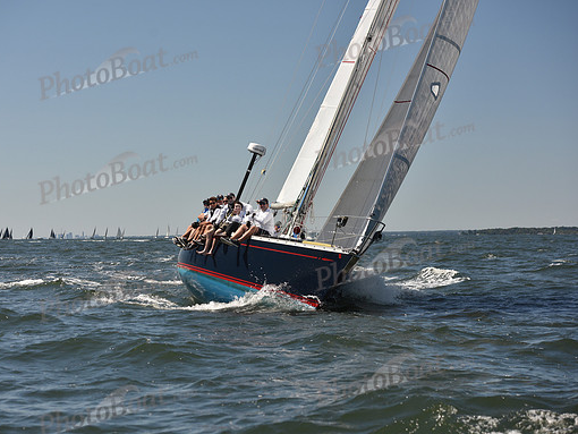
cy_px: 218
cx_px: 257
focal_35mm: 82
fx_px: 1370
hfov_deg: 23.8
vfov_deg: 18.0
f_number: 4.5
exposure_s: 1/1250
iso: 250
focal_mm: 75
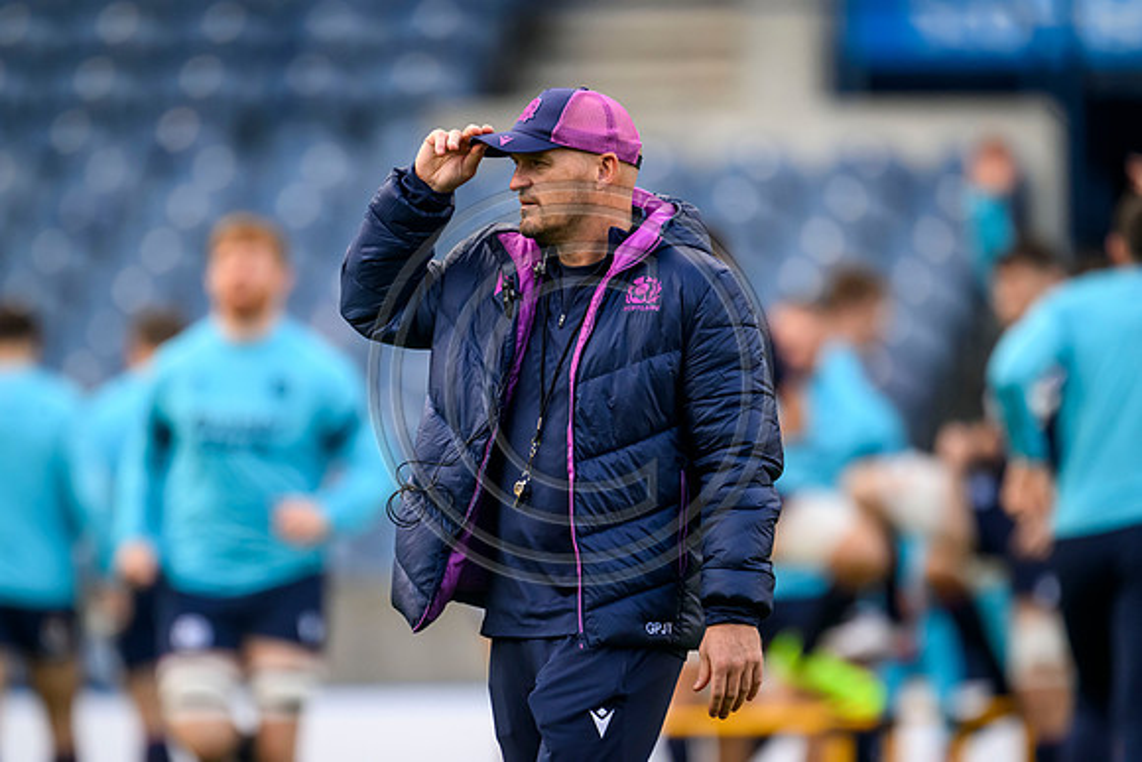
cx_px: 571
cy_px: 381
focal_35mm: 784
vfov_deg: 1.8
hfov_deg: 2.6
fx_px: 24875
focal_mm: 784
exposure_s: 1/1250
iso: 3200
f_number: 5.6
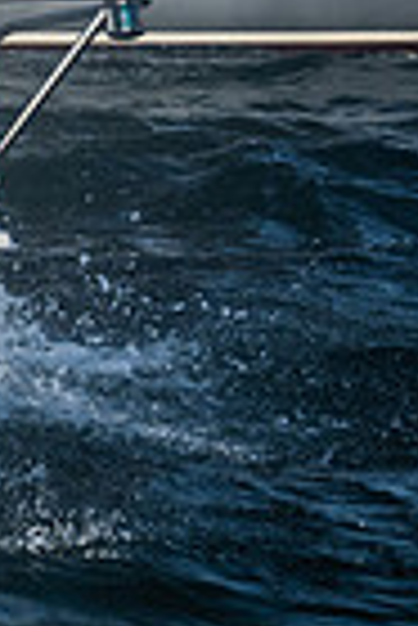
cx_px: -1068
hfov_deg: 4.0
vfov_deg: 6.3
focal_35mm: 324
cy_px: -129
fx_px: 5629
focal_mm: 65
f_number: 8
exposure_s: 1/800
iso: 400
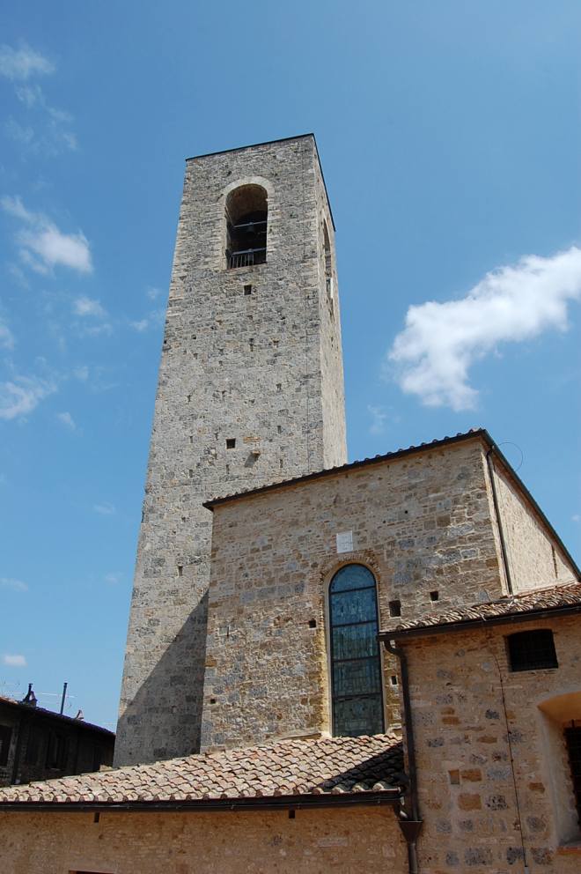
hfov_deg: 47.9
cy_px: 437
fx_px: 654
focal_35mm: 27
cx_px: 290
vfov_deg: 67.4
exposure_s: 1/250
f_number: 10
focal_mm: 18
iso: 200
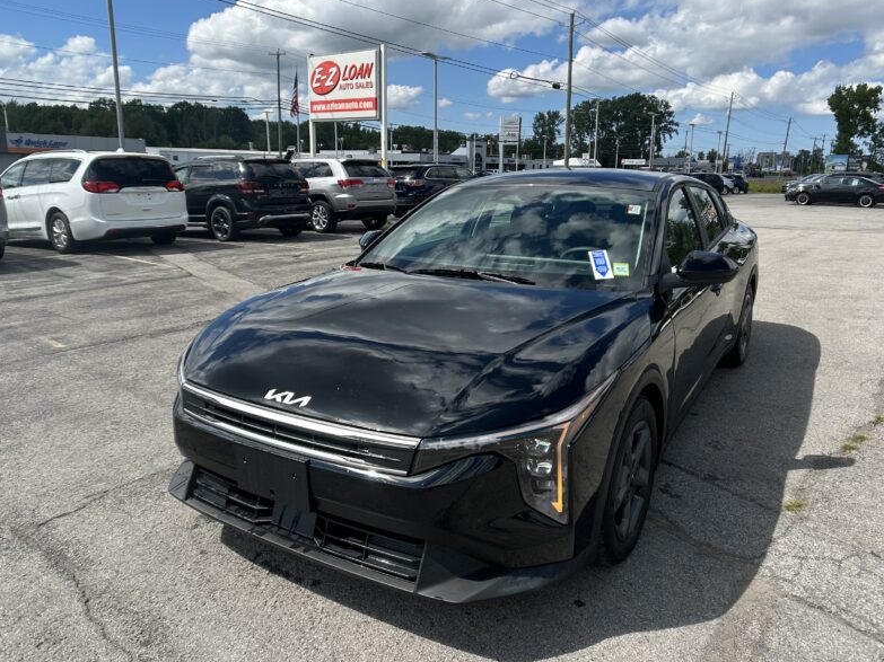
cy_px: 301
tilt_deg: -10.1
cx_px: 469
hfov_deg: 53.9
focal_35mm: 34
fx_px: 868
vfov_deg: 41.7
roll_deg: -0.4
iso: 50
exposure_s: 1/4444
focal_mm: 5.7
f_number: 1.5
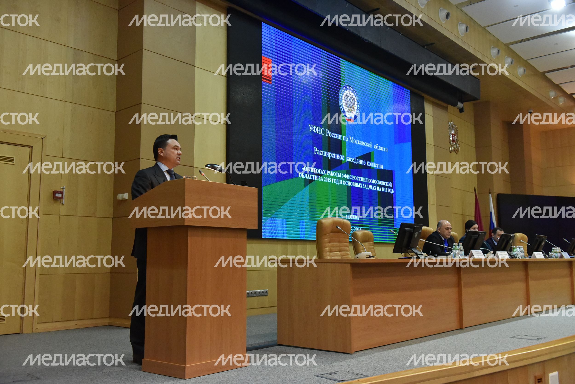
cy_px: 192
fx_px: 559
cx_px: 288
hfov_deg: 54.4
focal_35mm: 35
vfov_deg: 37.9
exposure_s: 1/500
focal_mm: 35
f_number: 4.5
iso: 4000
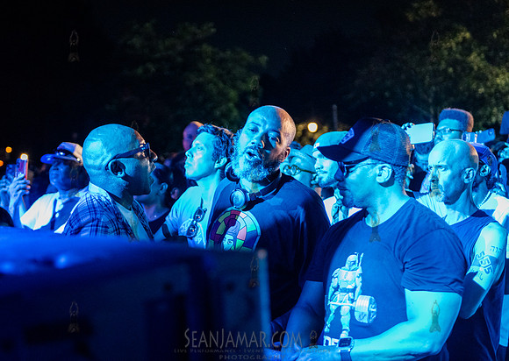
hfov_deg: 31.4
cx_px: 229
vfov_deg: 22.6
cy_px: 174
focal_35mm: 63
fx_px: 904
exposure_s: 1/125
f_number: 2.8
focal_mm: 58
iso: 6400
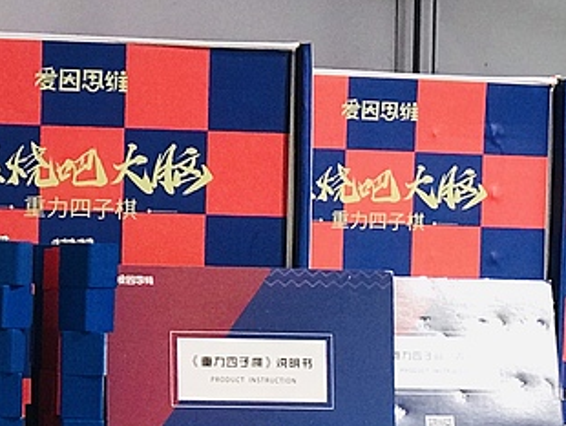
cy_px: 481
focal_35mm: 235
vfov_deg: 6.3
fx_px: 3845
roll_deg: -0.3
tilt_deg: -2.2
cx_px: 551
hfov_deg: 8.4
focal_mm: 6.6
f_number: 2.8
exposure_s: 1/50
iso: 64
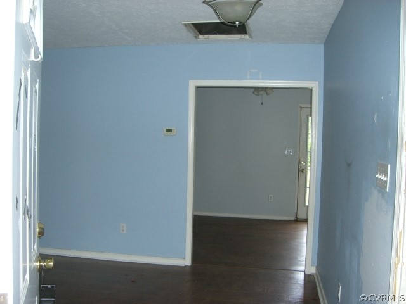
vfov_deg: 37.7
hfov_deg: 49.0
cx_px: 203
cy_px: 152
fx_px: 446
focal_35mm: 38
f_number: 2.7
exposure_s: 1/60
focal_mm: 6.2
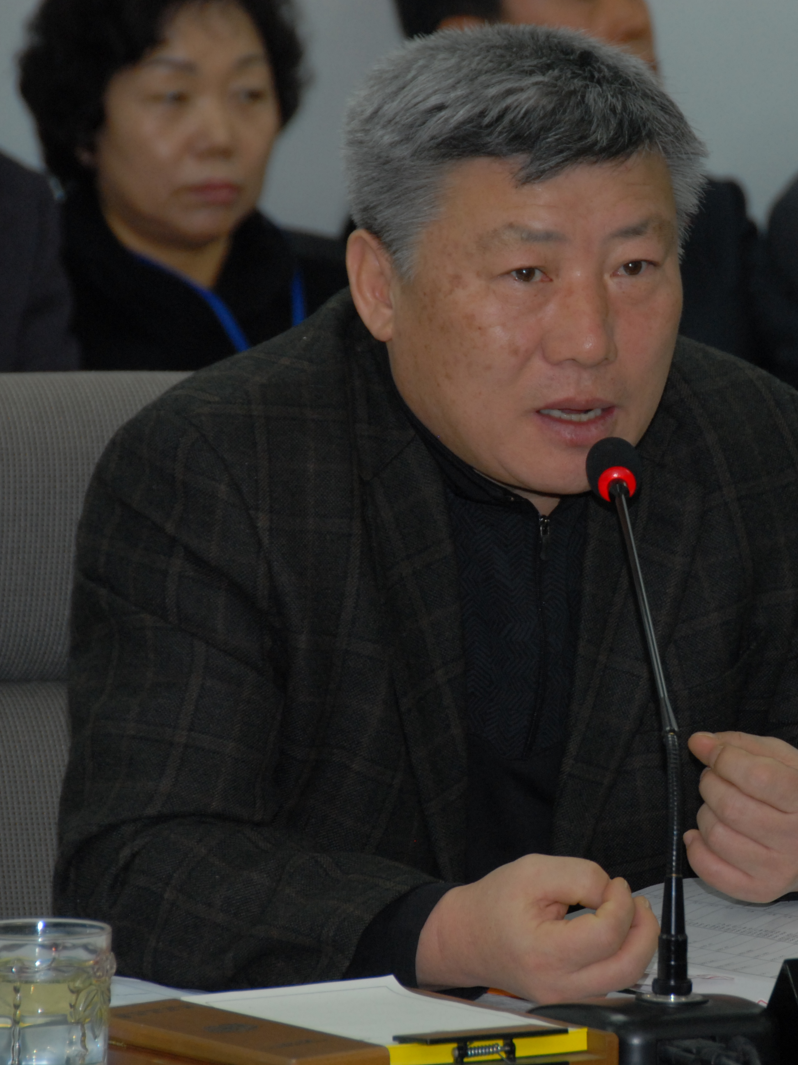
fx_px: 9961
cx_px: 724
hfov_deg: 4.6
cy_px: 532
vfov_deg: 6.1
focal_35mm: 324
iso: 400
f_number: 6.3
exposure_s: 1/60
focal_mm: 150
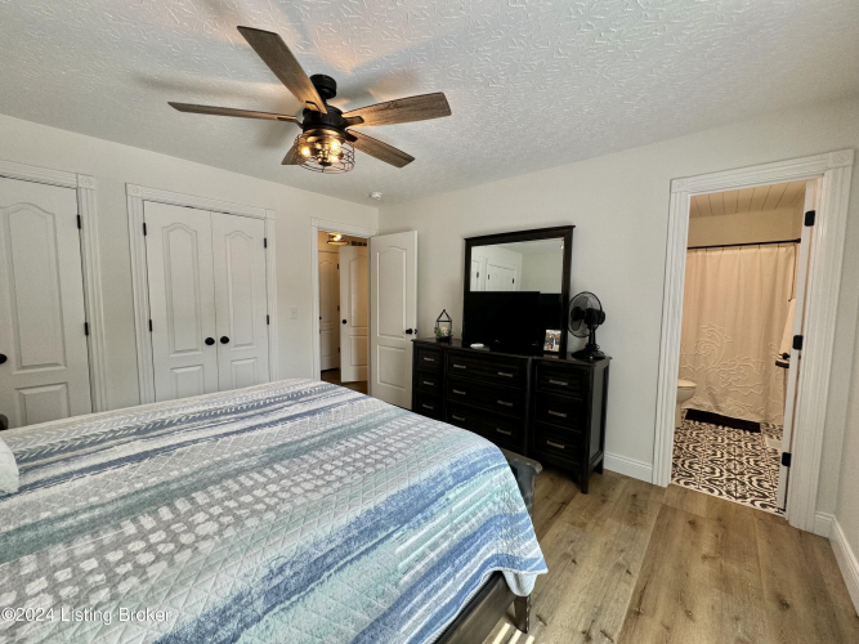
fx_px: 347
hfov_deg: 102.1
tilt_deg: -5.2
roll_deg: -1.0
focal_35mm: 14
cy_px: 322
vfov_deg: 85.7
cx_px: 430
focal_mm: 2.22
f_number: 2.2
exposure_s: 1/120
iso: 100
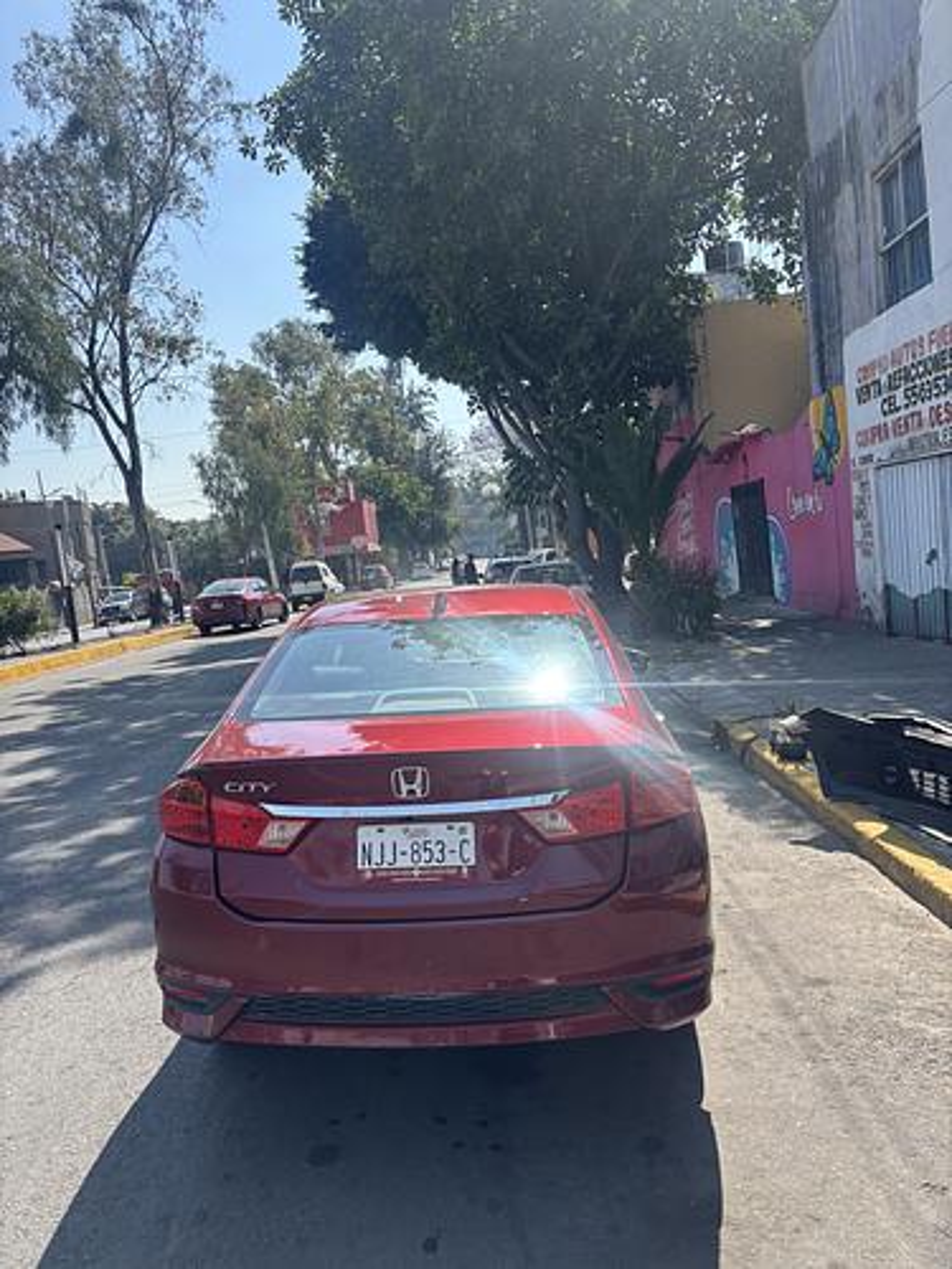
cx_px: 476
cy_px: 634
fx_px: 953
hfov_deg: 53.1
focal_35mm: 26
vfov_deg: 67.3
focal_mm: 5.96
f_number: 1.6
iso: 50
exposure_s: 1/1783
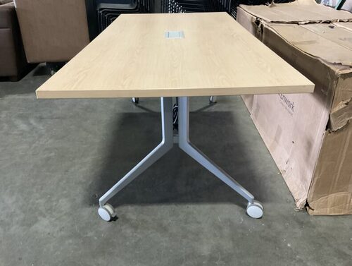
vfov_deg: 48.4
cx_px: 176
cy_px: 133
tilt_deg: -29.4
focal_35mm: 29
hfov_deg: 61.6
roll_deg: +0.2
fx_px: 295
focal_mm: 3
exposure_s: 1/60
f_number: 1.8
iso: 250
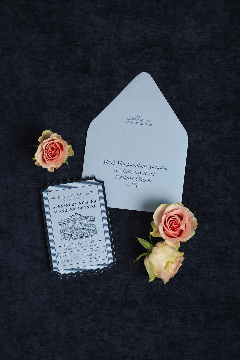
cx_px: 120
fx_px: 700
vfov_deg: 28.8
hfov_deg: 19.5
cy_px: 180
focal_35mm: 70
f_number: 5.6
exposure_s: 1/125
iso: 320
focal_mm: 70
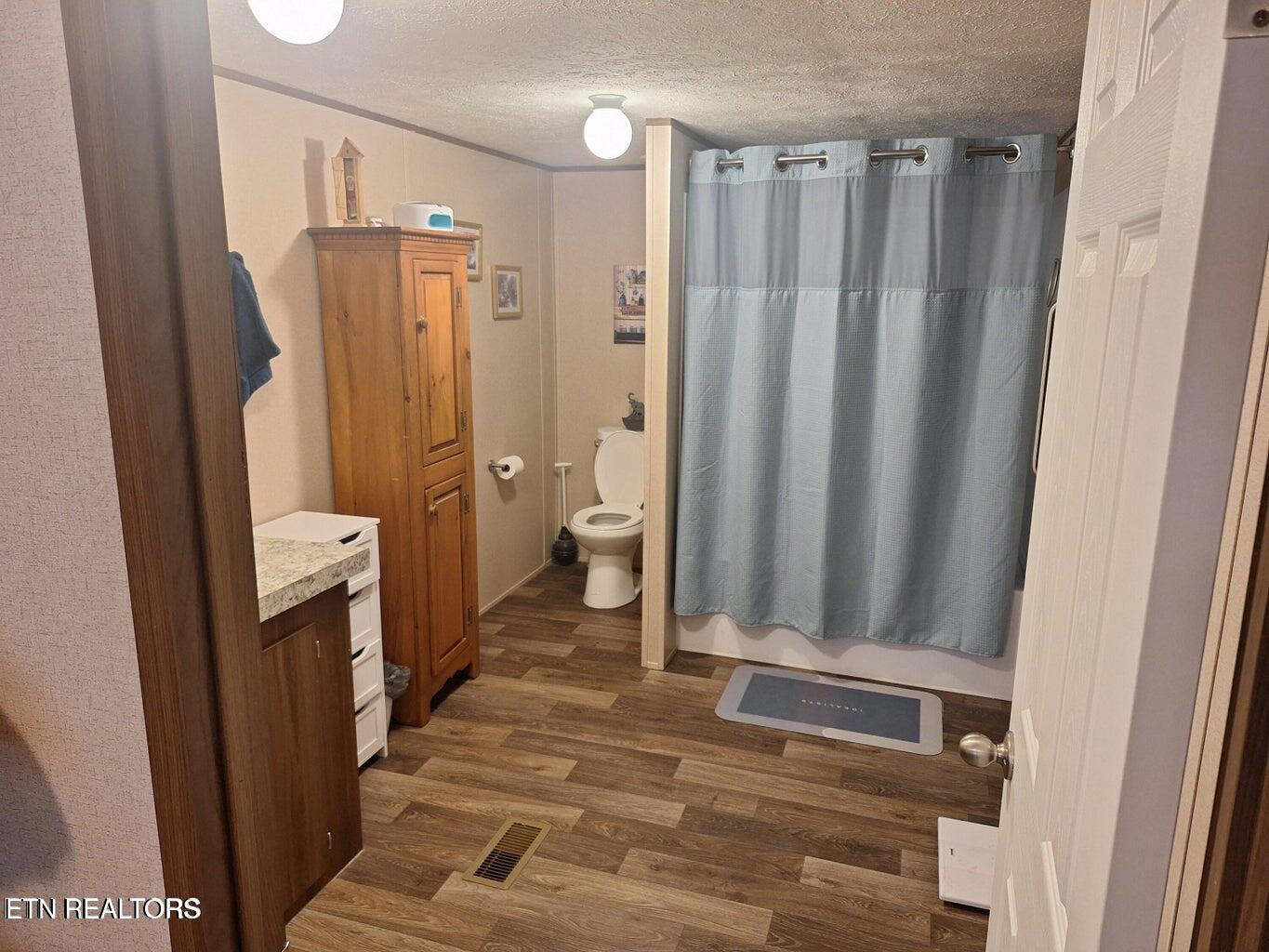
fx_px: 843
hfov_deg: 73.9
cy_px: 476
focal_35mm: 23
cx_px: 634
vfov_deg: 58.9
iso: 200
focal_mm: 5.54
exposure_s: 1/40
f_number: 1.8
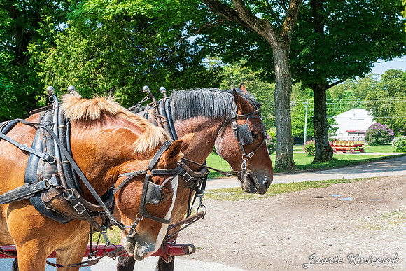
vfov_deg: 20.6
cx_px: 203
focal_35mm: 66
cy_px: 136
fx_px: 744
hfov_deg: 30.5
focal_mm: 44
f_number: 8
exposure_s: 1/2000
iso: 2200
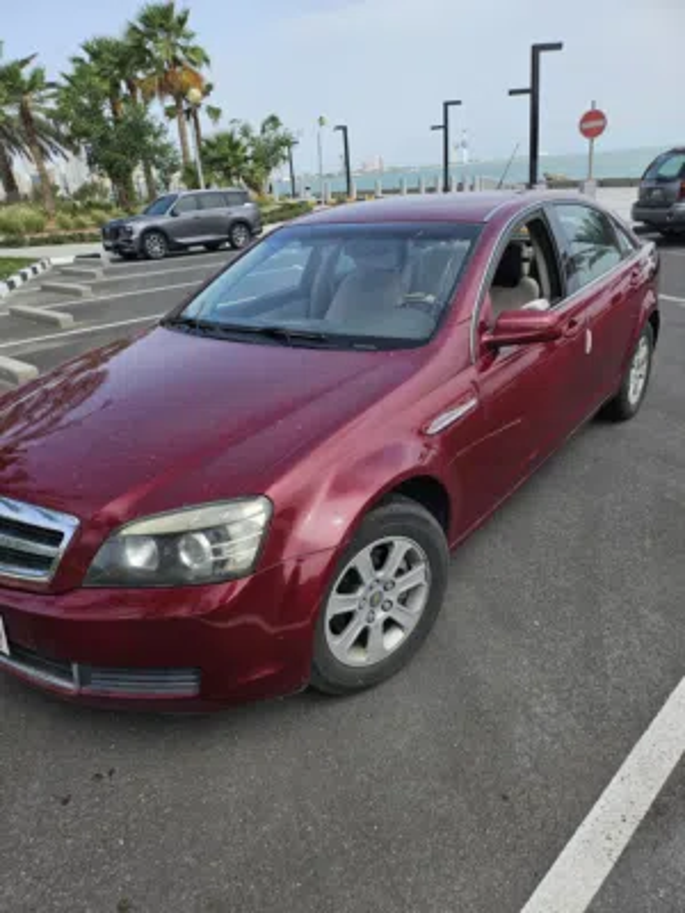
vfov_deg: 71.6
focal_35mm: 24
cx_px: 342
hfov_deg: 56.8
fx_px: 633
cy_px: 456
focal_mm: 5
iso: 50
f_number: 1.8
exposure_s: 1/2252
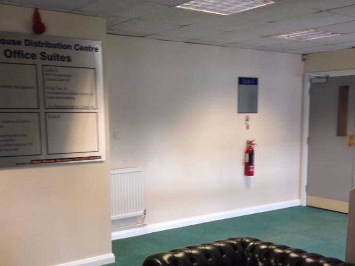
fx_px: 492
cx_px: 165
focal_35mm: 48
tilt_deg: -11.1
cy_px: 179
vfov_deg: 30.0
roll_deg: +0.2
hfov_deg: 39.6
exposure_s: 1/24
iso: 50
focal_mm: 4.28
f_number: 2.4
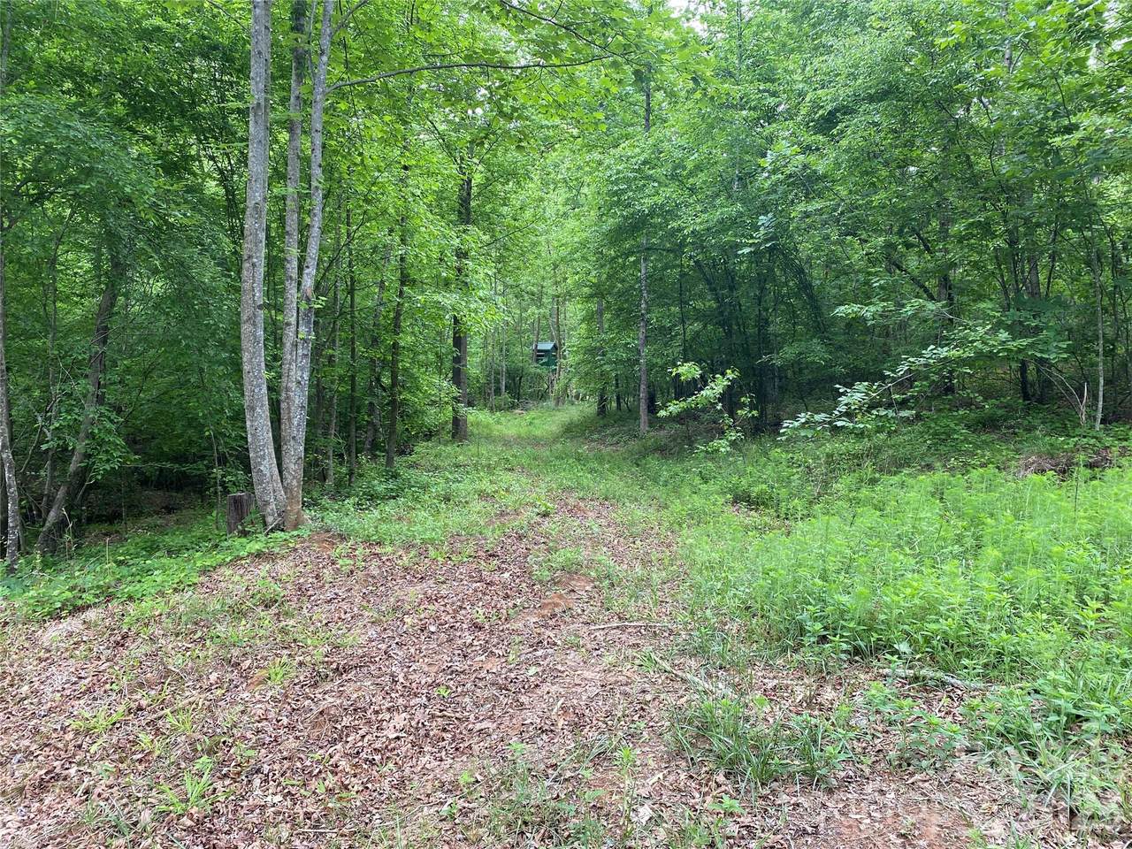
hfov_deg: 67.3
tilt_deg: -6.5
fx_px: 850
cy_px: 424
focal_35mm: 26
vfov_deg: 53.1
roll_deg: -0.5
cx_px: 566
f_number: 1.8
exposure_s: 1/121
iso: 64
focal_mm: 4.25
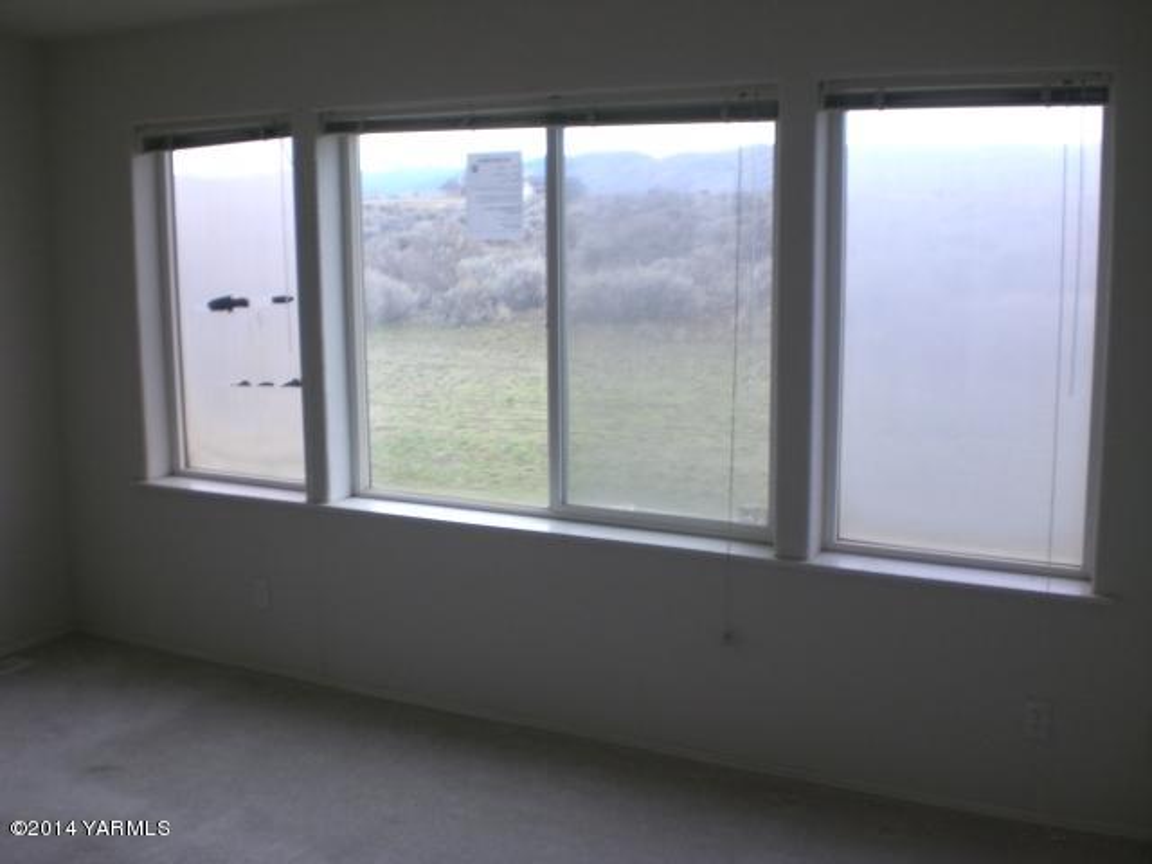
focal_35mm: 38
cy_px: 432
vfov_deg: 37.7
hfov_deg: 49.0
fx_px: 1265
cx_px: 576
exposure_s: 1/80
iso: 100
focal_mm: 6.3
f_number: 3.1
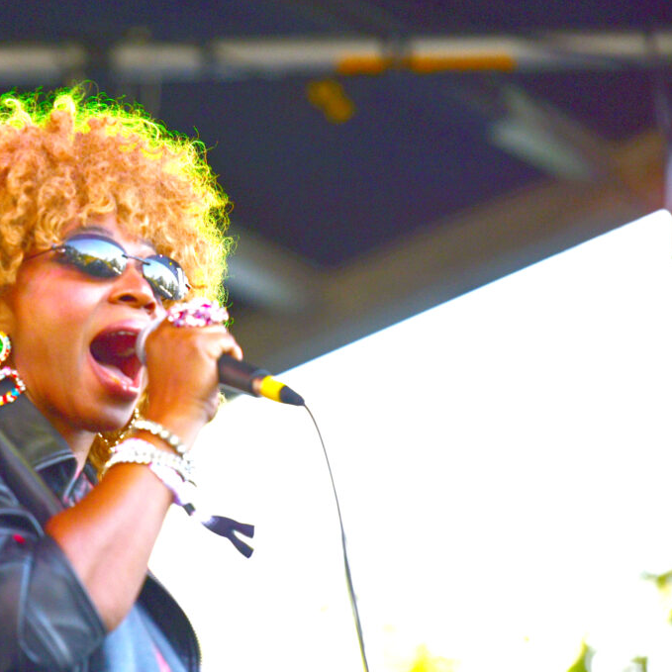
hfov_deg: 7.4
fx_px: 5205
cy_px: 337
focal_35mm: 237
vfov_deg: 7.4
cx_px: 178
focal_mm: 185
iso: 800
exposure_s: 1/1000
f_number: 3.2
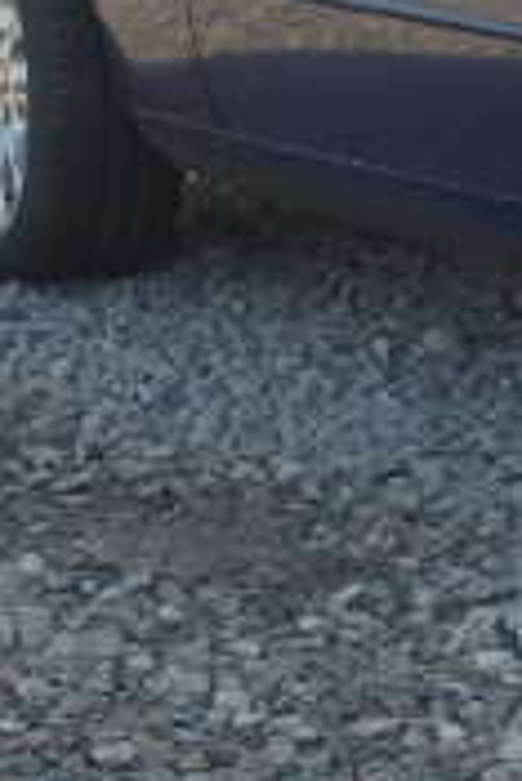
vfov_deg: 9.0
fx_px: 4949
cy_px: 486
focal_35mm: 228
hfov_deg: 5.8
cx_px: 1209
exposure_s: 1/125
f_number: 5.3
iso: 125
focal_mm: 10.7
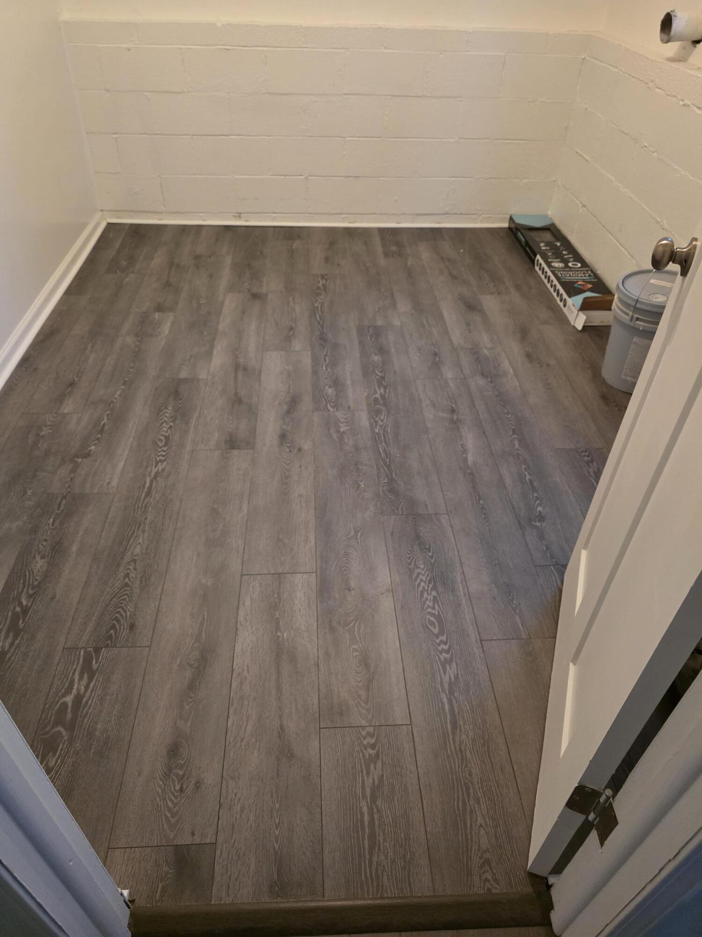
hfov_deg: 58.9
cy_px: 468
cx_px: 351
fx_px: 622
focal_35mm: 23
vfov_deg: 73.9
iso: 1250
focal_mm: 6.3
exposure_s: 1/120
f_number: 1.7
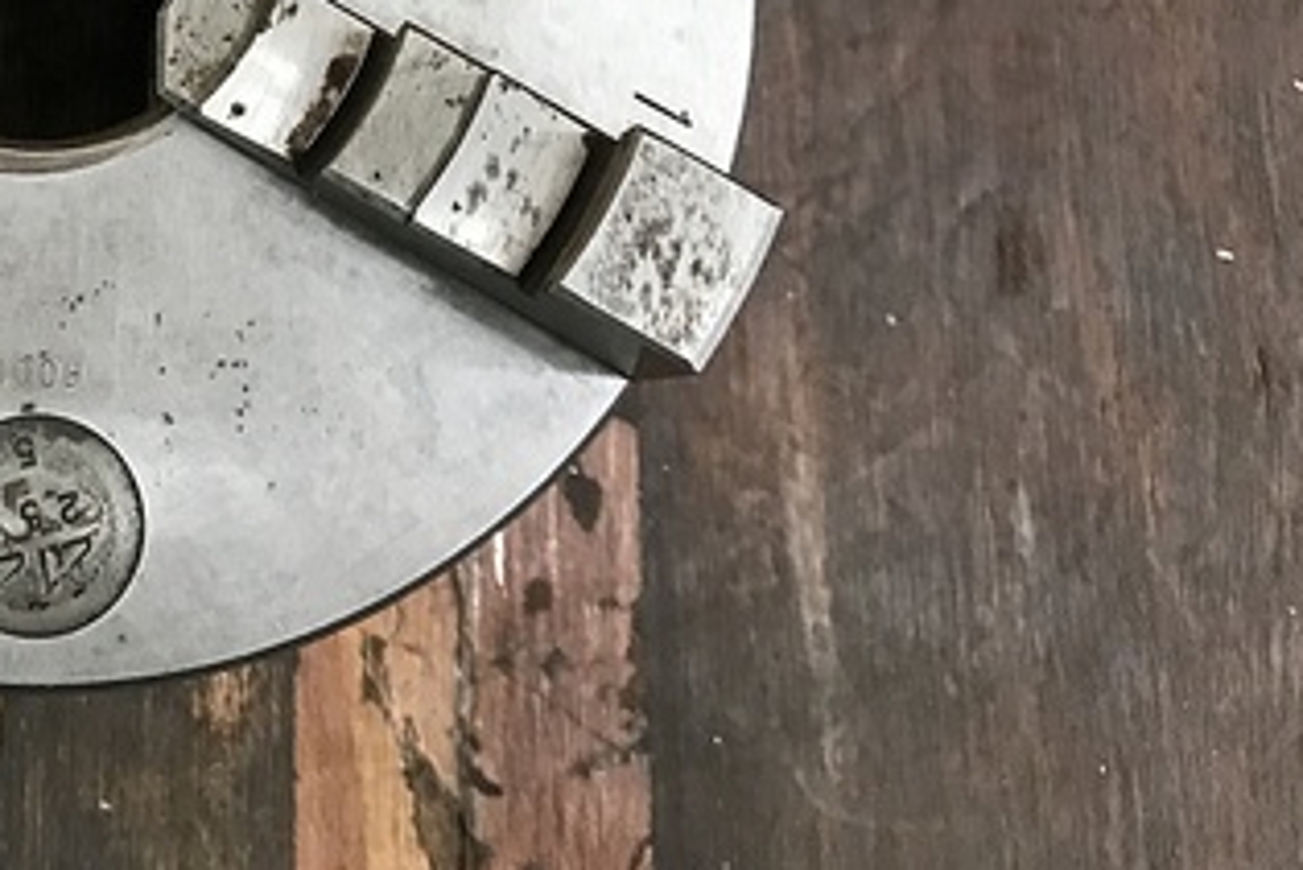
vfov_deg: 22.1
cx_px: 33
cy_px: -12
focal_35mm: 59
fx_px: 2136
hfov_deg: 31.6
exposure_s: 1/15
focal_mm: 3.99
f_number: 1.8
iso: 64
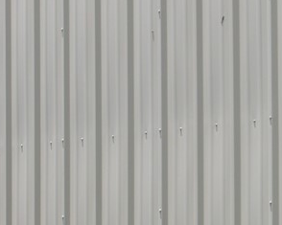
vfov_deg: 7.4
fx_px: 1735
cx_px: -590
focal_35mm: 208
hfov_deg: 7.9
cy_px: 230
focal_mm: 20
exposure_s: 1/200
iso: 100
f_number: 6.3
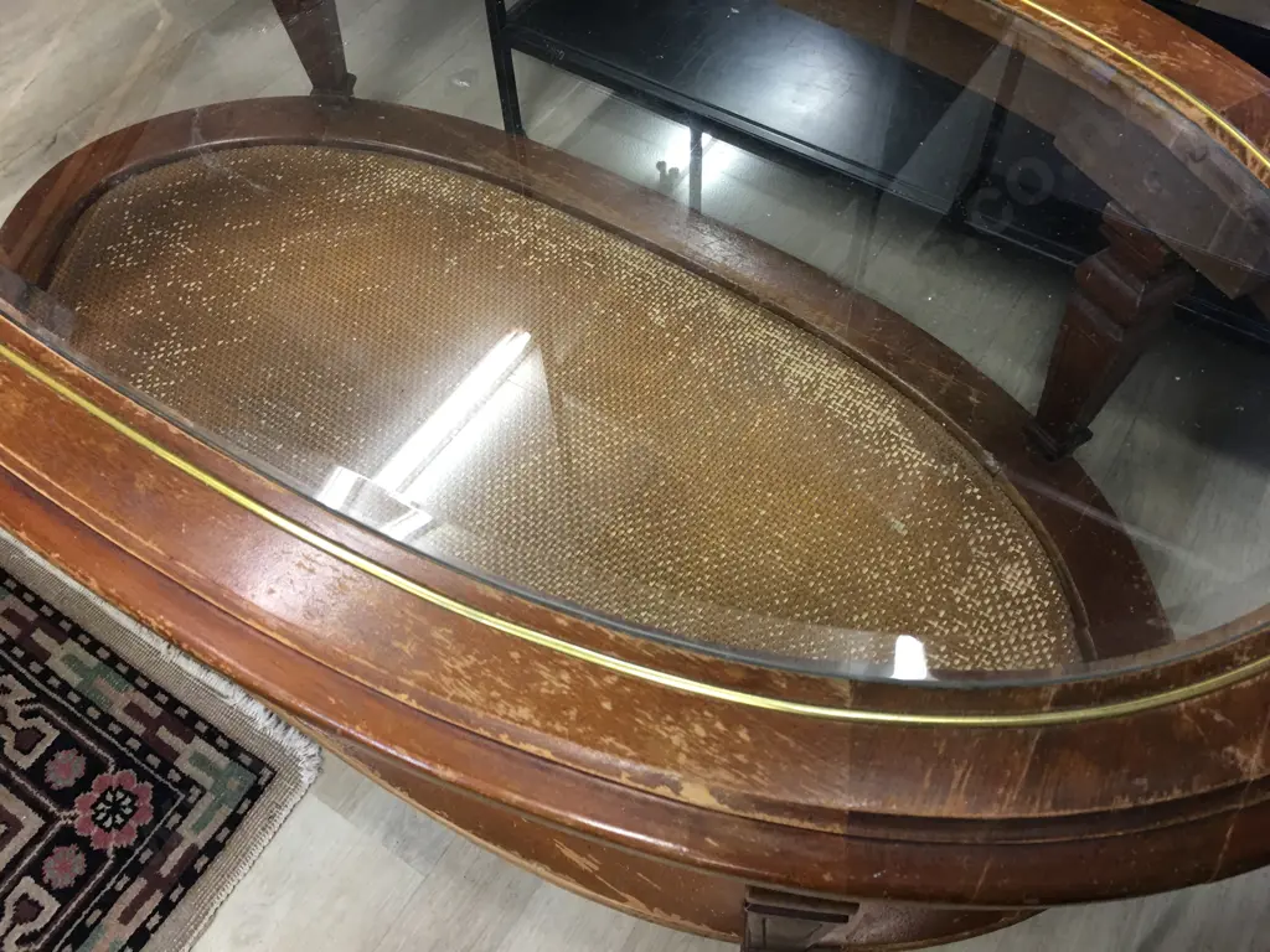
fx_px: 1064
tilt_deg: -55.3
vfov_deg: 48.2
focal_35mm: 29
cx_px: 635
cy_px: 476
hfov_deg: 61.7
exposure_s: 1/17
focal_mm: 4.15
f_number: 2.2
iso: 50
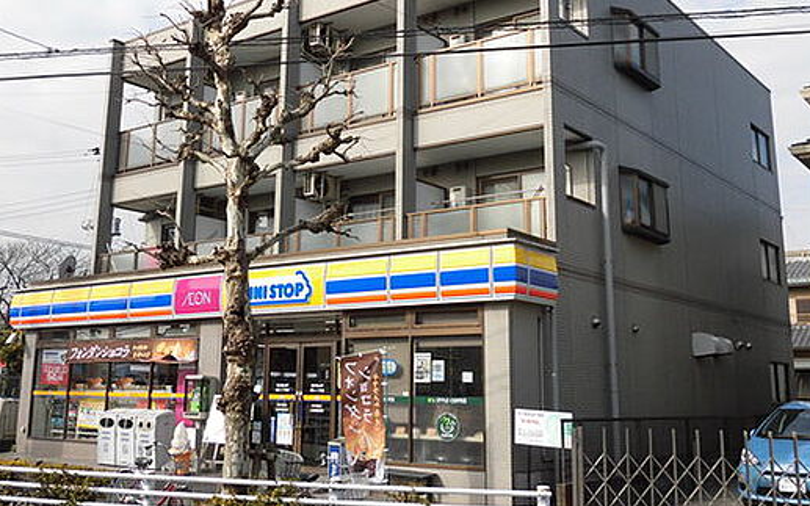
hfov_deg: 47.2
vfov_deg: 30.3
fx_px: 927
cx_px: 376
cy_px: 163
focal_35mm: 42
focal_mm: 5.81
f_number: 3.5
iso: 100
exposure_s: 1/800
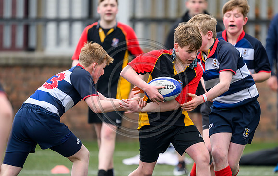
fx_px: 4792
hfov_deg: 3.3
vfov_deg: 2.1
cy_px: 103
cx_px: 154
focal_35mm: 631
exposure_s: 1/1250
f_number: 4
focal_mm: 560
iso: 500
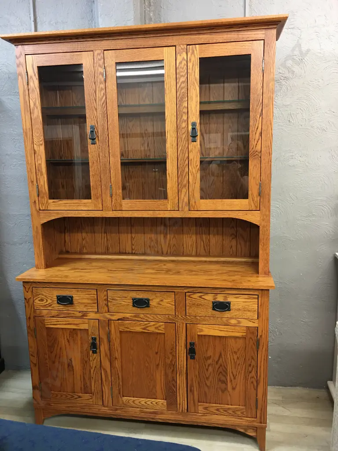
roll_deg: +0.9
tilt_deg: -9.1
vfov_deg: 61.7
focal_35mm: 29
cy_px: 226
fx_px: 378
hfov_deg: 48.2
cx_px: 169
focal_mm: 4.15
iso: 80
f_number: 2.2
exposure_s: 1/17
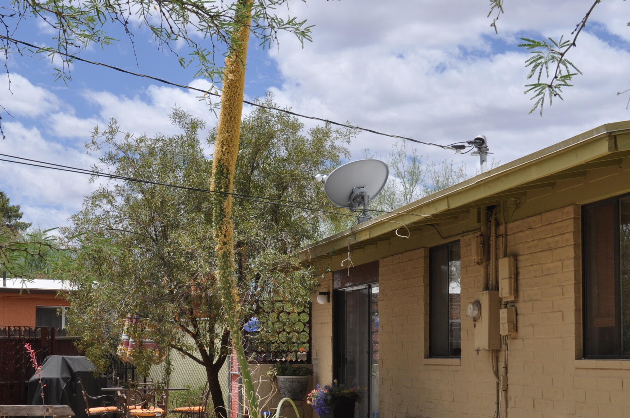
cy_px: 286
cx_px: 208
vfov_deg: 18.6
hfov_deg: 27.6
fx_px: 1273
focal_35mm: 73
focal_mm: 29
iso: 200
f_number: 10
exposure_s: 1/400
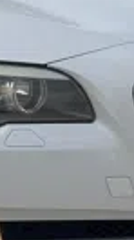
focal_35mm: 406
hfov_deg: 2.9
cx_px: -250
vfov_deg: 5.3
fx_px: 2571
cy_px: 73
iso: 32
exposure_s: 1/539
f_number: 2.8
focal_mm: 9
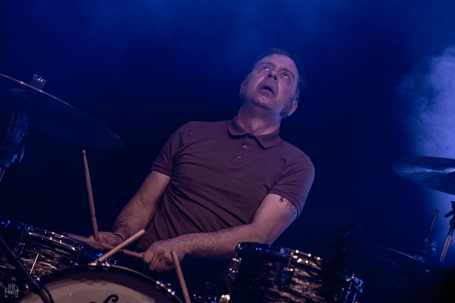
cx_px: 228
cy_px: 152
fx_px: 2199
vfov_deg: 7.9
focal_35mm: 174
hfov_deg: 11.8
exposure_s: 1/100
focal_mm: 116
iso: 1600
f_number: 2.8
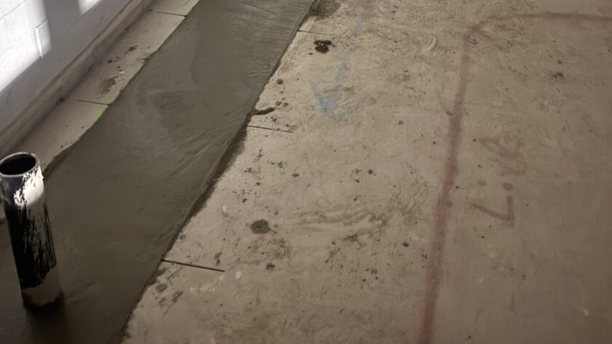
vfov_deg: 23.3
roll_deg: +0.6
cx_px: 291
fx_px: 811
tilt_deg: -28.7
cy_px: 28
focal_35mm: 50
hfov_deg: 41.3
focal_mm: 6.76
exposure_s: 1/2
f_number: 1.78
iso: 2500
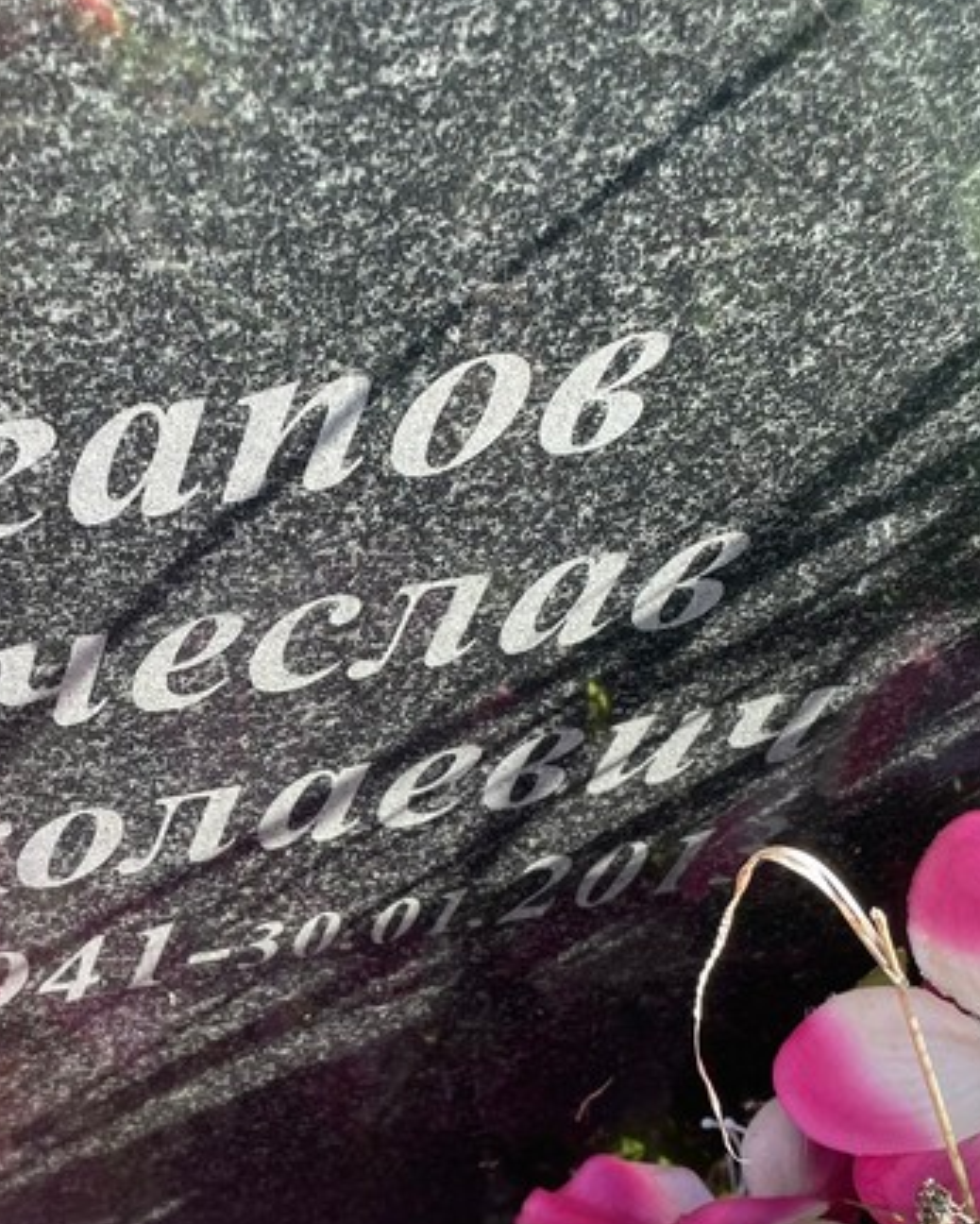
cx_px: 227
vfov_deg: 39.1
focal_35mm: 47
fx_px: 1703
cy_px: 805
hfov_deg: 31.4
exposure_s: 1/255
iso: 32
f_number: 1.6
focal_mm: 4.2
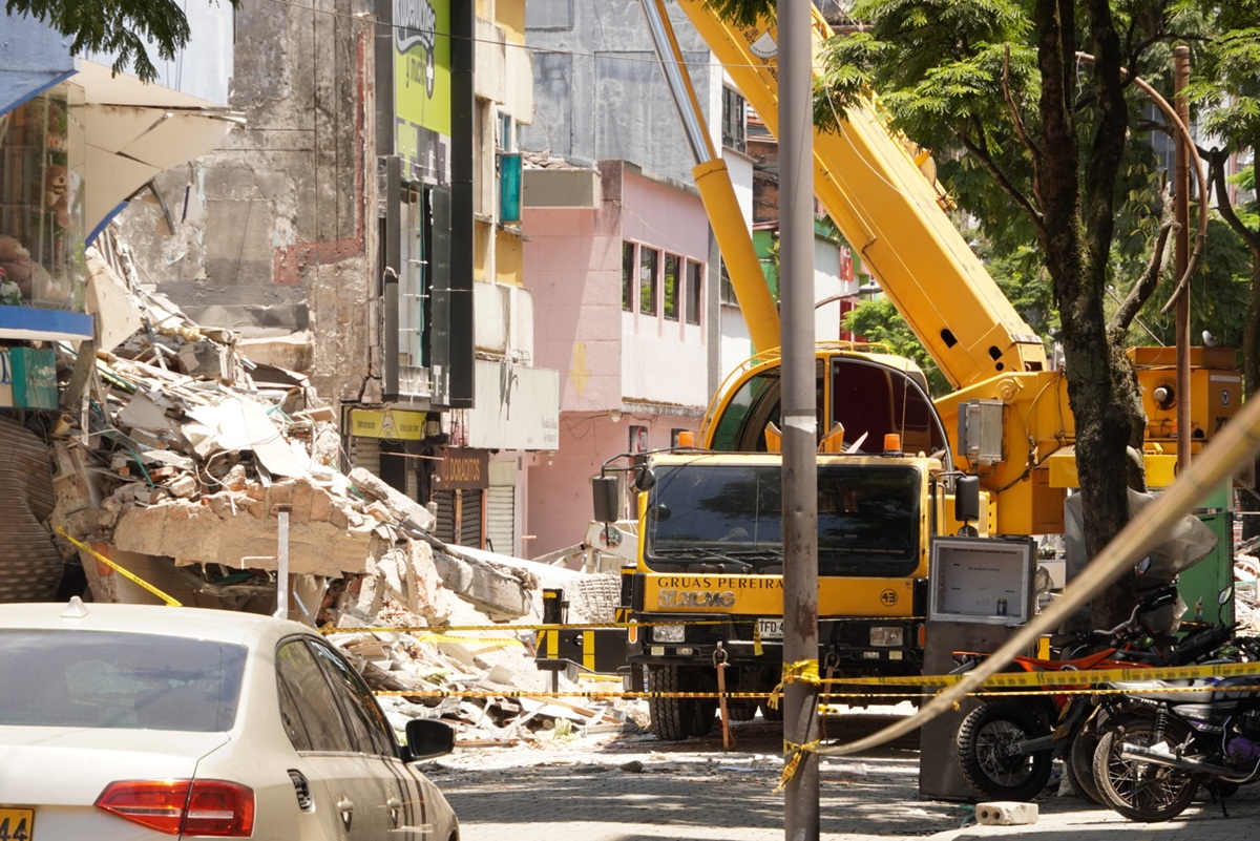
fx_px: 5409
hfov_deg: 13.3
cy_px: 420
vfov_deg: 8.9
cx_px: 630
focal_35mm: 154
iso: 250
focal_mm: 103
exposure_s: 1/160
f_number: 10
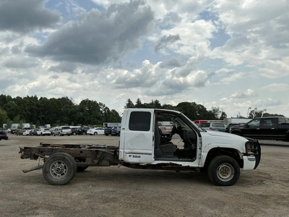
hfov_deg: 63.4
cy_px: 108
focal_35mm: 28
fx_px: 234
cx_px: 144
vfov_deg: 49.7
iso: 25
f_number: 1.8
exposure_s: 1/2538
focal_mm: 3
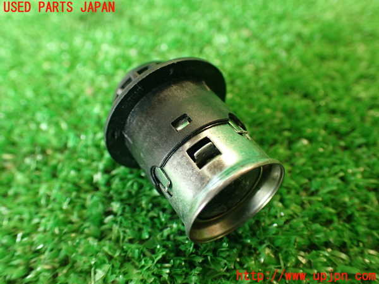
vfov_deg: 44.2
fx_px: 350
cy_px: 142
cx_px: 190
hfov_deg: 56.8
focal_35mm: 32
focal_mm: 5.79
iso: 320
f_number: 2.4
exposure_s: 1/30
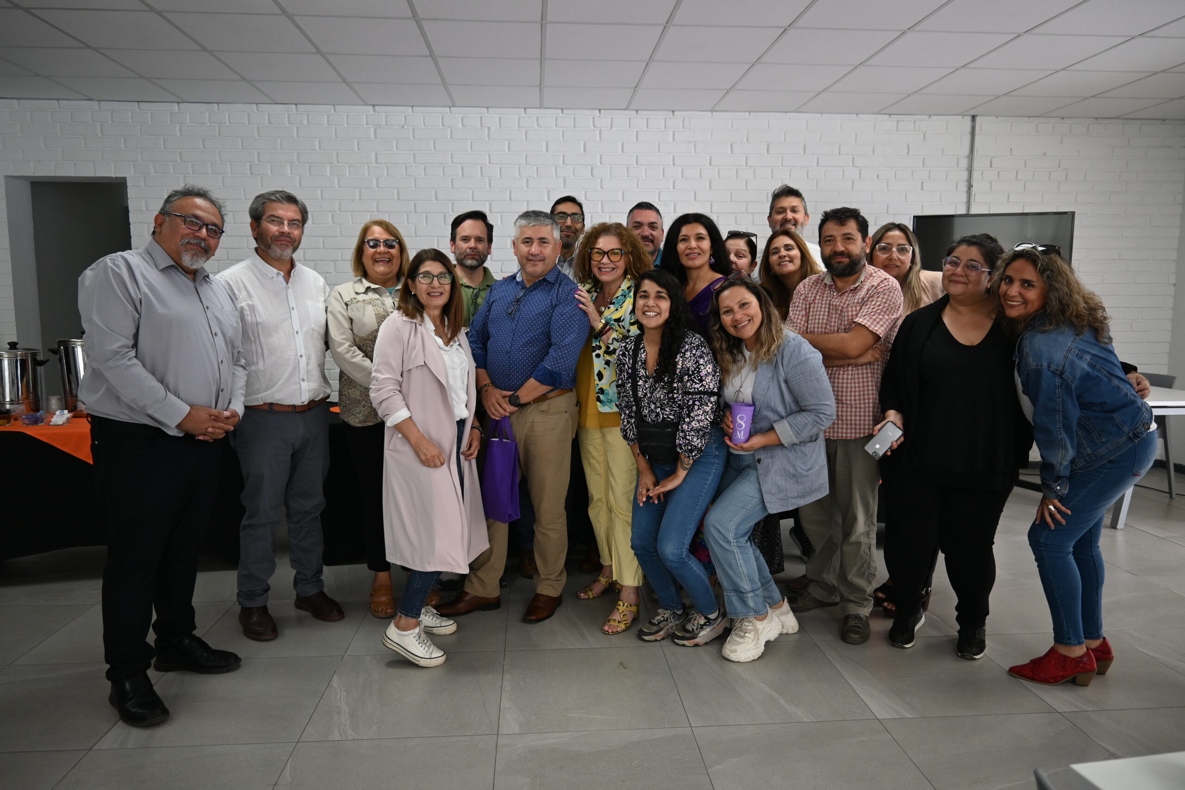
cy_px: 395
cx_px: 592
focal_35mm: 24
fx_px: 790
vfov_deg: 53.1
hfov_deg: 73.7
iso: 450
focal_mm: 16
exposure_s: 1/125
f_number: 3.5
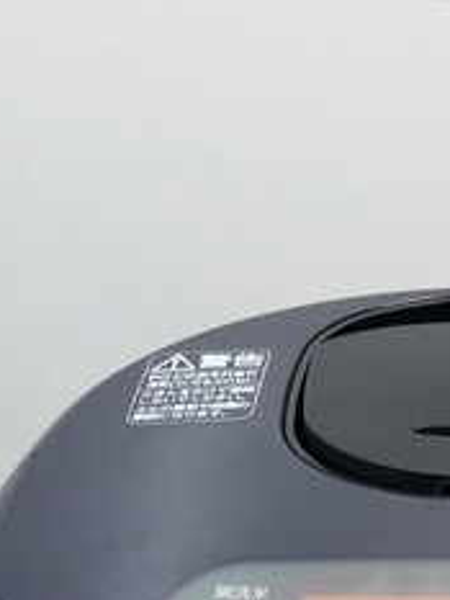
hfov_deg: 11.4
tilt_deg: -35.7
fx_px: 2217
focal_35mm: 128
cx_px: 532
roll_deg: +1.0
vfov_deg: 14.6
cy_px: 812
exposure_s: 1/50
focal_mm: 4
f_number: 1.8
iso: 20
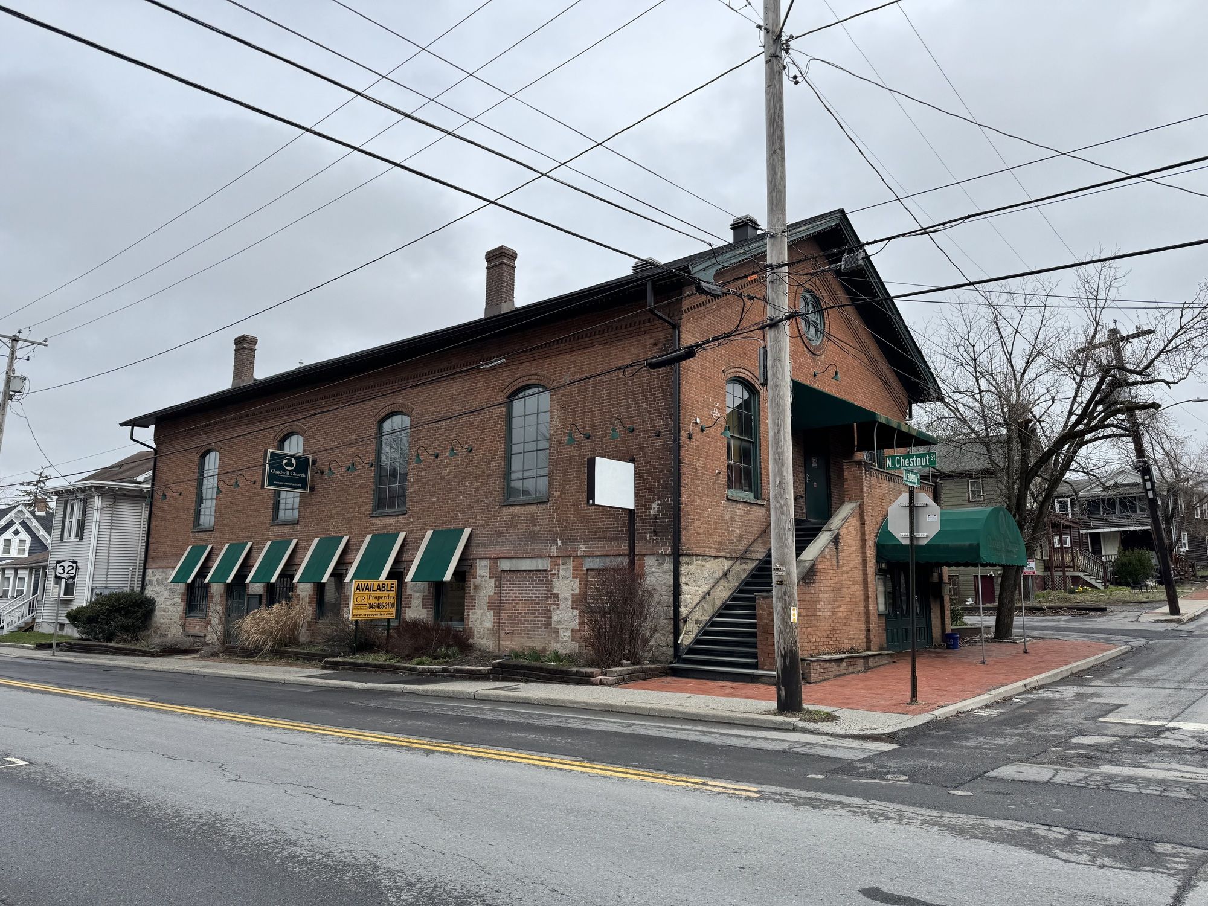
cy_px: 453
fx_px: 838
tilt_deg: +9.6
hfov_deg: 71.6
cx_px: 604
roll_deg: -0.4
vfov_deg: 56.8
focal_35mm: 24
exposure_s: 1/7092
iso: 80
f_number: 1.78
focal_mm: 6.76
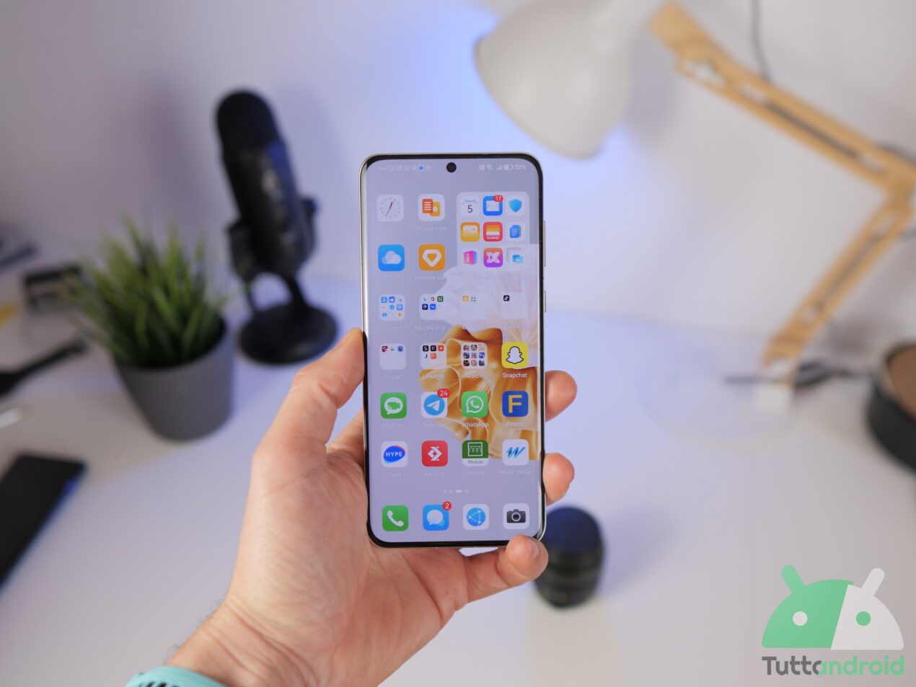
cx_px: 458
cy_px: 344
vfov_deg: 44.2
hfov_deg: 56.8
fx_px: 847
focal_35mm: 32
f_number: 1.8
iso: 200
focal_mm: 16
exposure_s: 1/200
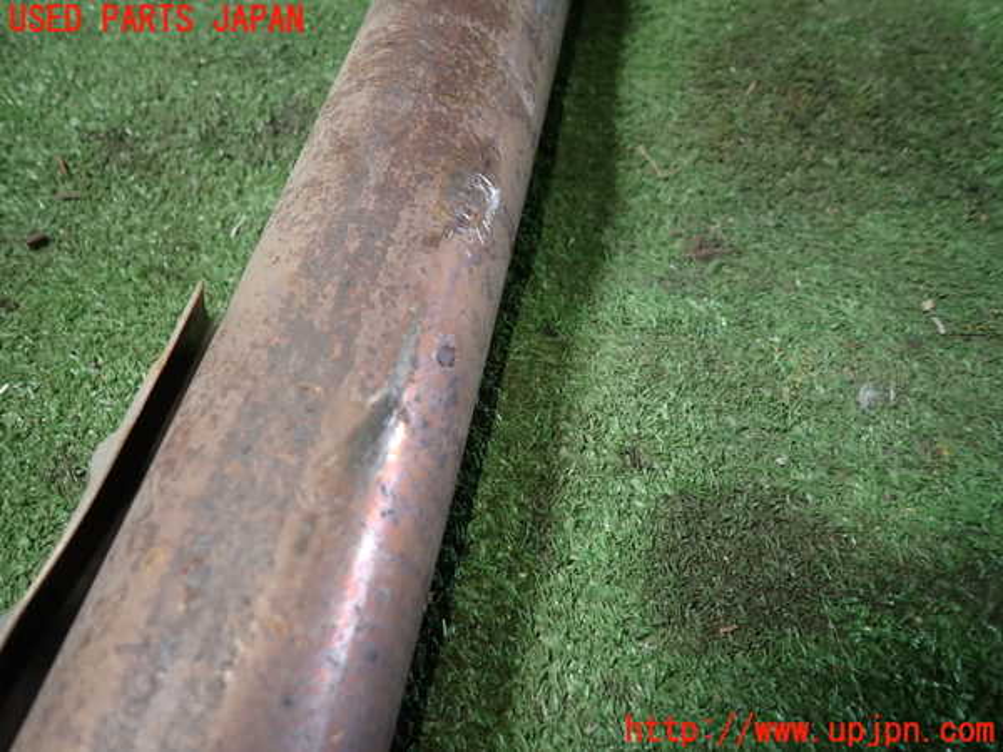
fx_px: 724
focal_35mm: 25
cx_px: 502
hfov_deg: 69.4
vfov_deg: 54.9
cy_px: 376
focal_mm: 4.5
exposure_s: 1/60
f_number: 2
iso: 160
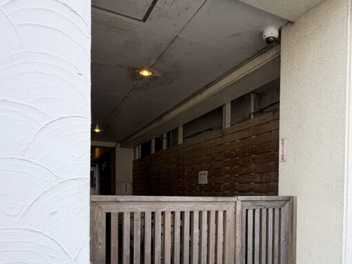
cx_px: 199
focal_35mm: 28
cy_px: 199
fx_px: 285
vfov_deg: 47.8
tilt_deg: -0.7
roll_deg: -0.1
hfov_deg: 63.2
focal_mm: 2.22
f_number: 2.2
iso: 64
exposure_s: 1/502
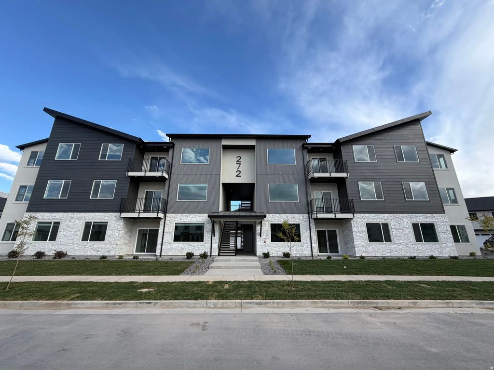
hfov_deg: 102.1
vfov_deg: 85.7
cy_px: 185
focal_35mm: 14
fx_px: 200
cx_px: 247
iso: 40
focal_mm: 2.22
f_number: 2.2
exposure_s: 1/717
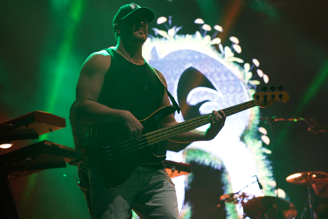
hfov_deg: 19.5
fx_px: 957
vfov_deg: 13.0
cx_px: 164
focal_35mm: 105
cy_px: 110
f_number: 4
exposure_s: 1/160
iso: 400
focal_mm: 105
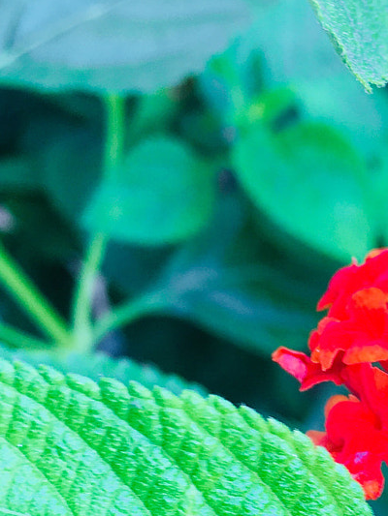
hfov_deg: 16.0
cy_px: 555
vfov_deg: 21.4
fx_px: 1300
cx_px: 528
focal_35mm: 87
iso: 25
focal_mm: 4.15
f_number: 2.2
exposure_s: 1/50
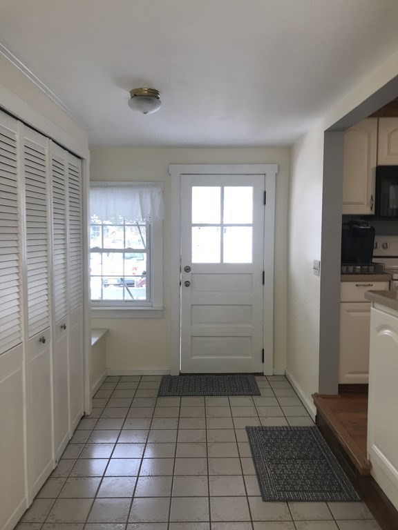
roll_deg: +0.3
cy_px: 265
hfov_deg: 49.7
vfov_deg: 63.4
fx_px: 429
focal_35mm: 28
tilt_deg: -3.6
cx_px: 199
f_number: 1.8
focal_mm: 3.99
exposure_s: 1/60
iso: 25
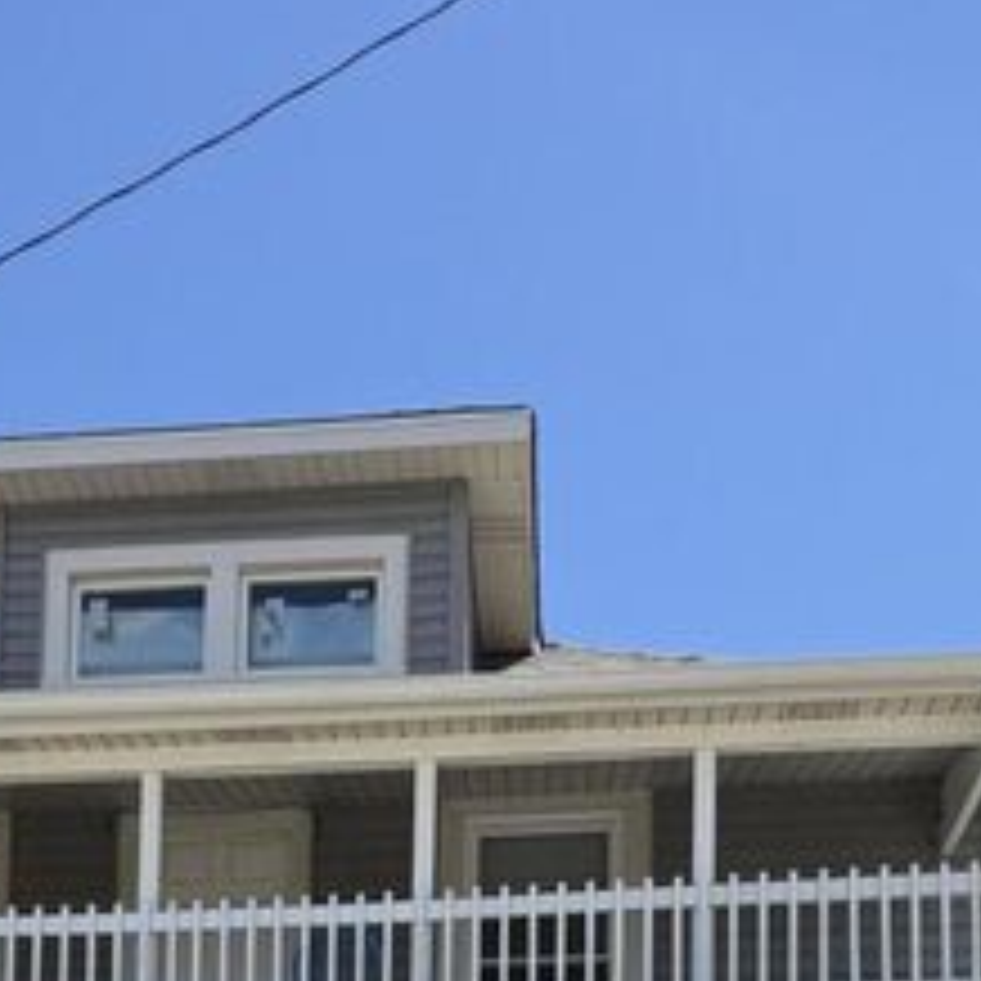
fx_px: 2084
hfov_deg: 26.2
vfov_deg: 21.9
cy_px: 1478
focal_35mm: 65
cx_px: 266
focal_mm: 6.76
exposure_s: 1/3279
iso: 80
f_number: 1.78
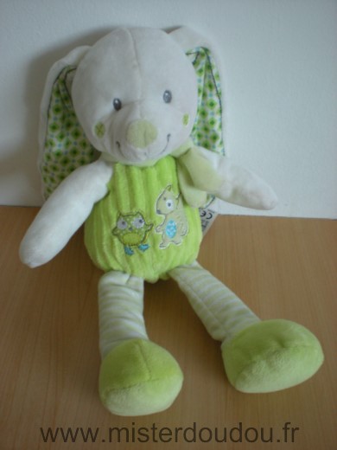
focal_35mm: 38
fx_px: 493
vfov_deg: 49.0
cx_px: 168
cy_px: 225
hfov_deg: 37.7
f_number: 3.1
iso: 200
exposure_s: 1/25.5
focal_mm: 6.3
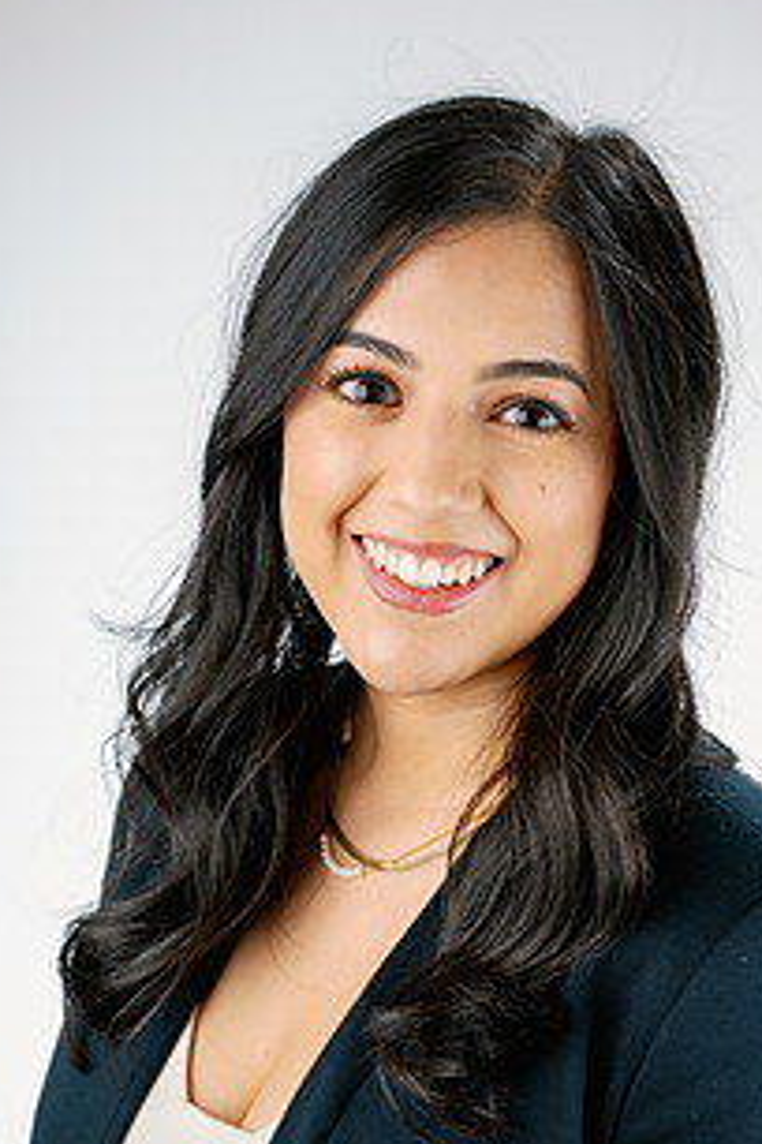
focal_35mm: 103
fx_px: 3270
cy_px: 819
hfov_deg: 13.3
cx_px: 441
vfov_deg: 19.7
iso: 125
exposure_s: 1/160
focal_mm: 70
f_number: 8
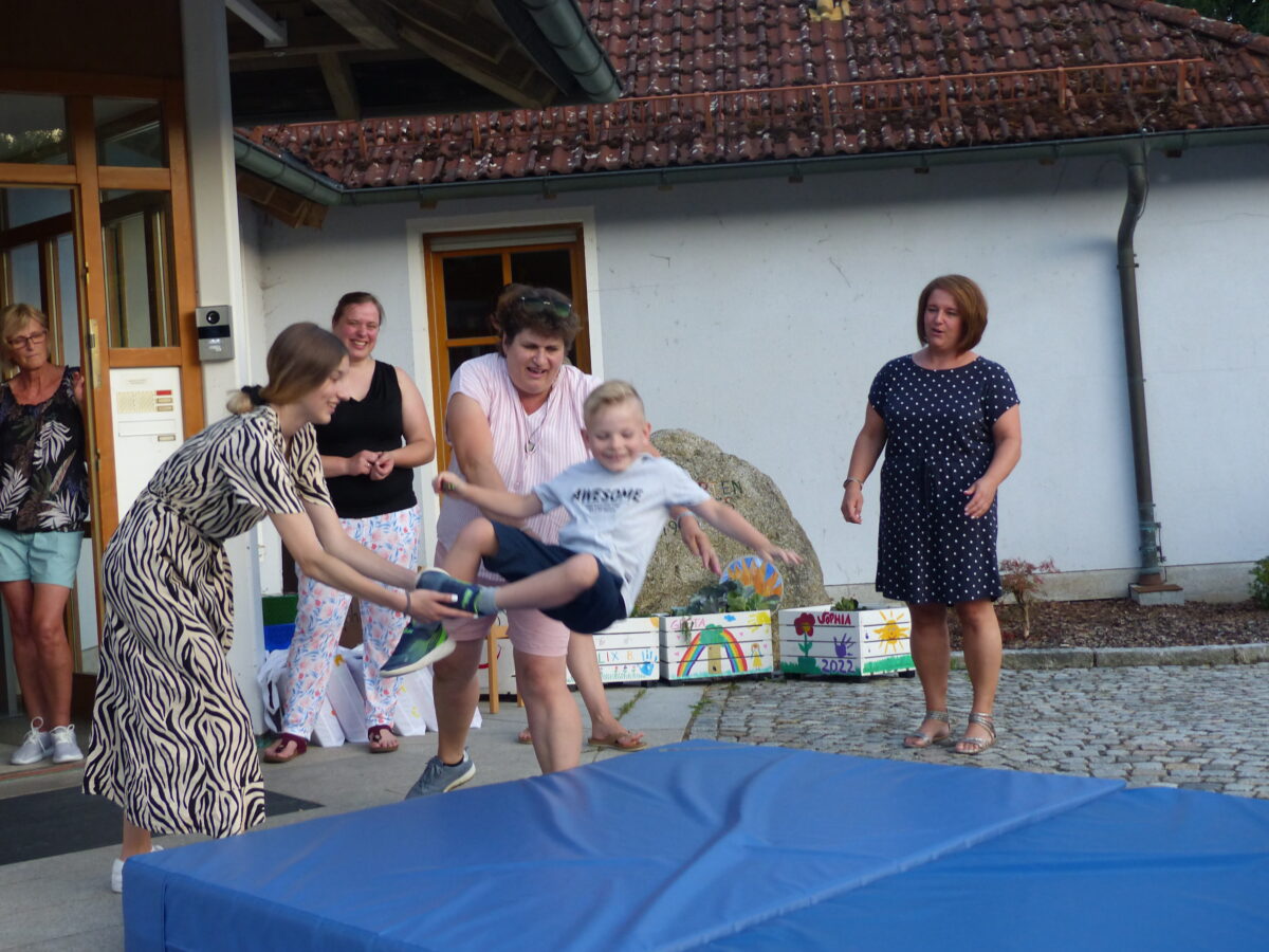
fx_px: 2053
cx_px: 634
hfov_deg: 34.3
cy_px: 476
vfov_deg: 26.1
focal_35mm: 56
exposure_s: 1/200
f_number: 2.8
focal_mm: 10.1
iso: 200
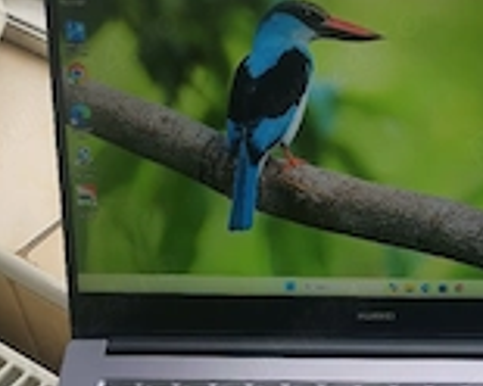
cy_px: 364
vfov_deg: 21.8
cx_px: 383
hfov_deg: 27.4
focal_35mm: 68
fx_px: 972
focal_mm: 5.58
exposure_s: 1/104
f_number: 1.8
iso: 50
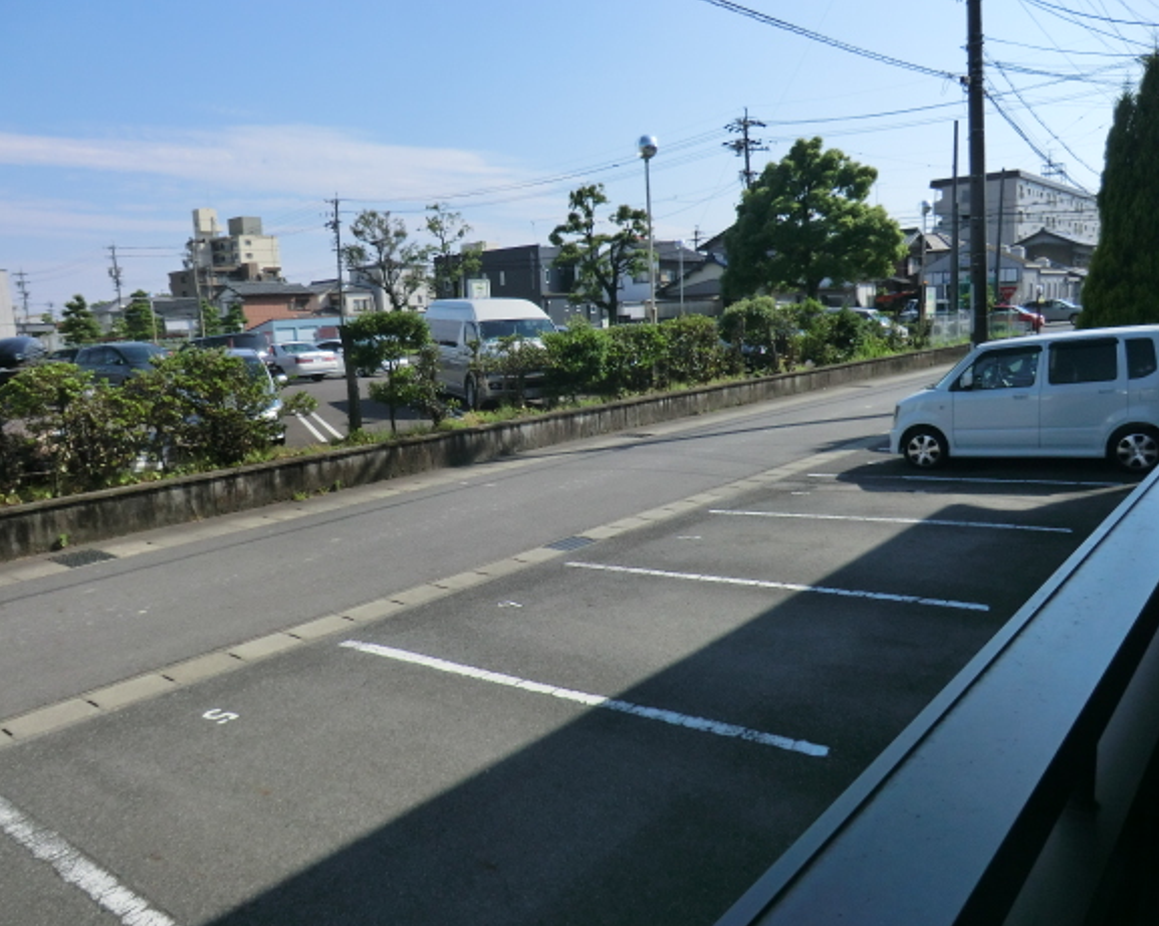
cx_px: 538
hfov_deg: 66.0
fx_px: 891
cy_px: 480
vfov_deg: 54.9
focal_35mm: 26
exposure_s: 1/320
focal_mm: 4.3
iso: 80
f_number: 7.5
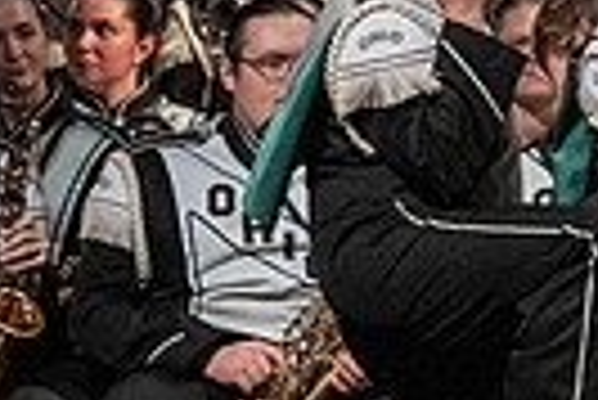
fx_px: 16330
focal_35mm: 982
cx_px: 1205
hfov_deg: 2.1
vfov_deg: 1.4
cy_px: 243
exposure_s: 1/500
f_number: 4
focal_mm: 150
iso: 4000
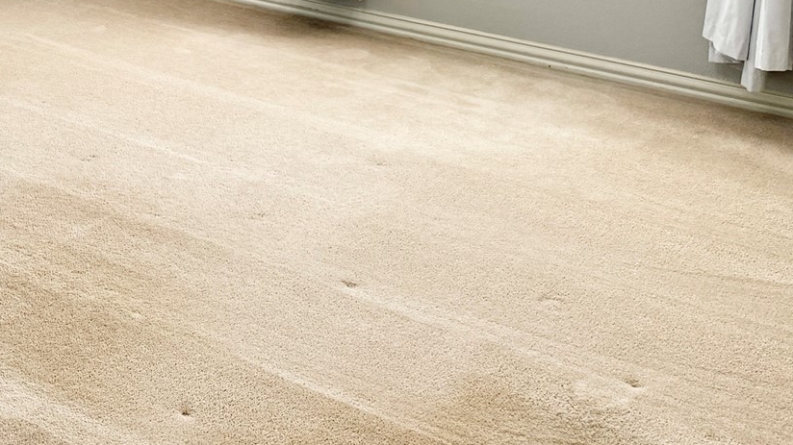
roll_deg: +1.3
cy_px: -166
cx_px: -105
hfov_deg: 28.9
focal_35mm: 65
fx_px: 1366
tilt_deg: -10.2
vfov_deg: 17.2
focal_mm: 6.76
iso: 80
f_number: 1.78
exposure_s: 1/214
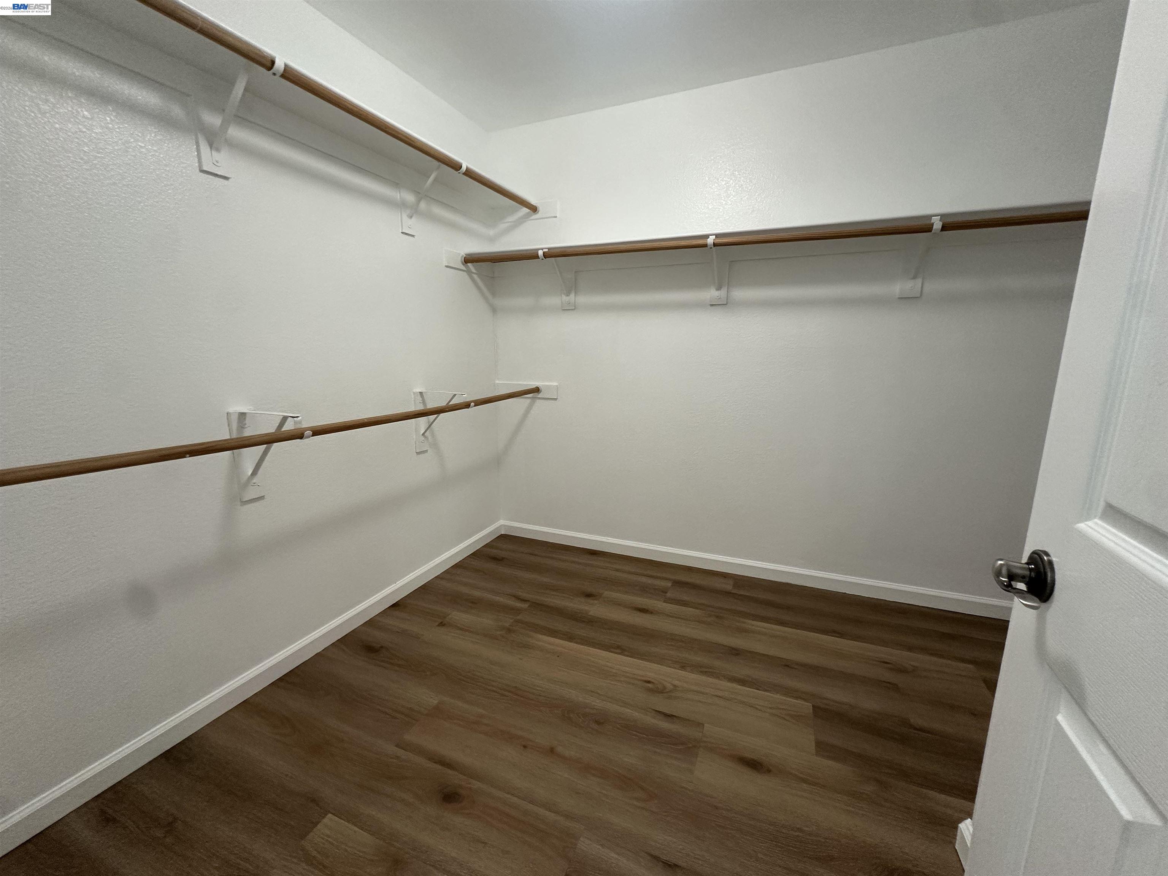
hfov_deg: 102.1
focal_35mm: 14
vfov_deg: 85.7
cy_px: 438
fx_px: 472
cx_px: 584
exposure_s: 1/120
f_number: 2.2
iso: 250
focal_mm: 2.22
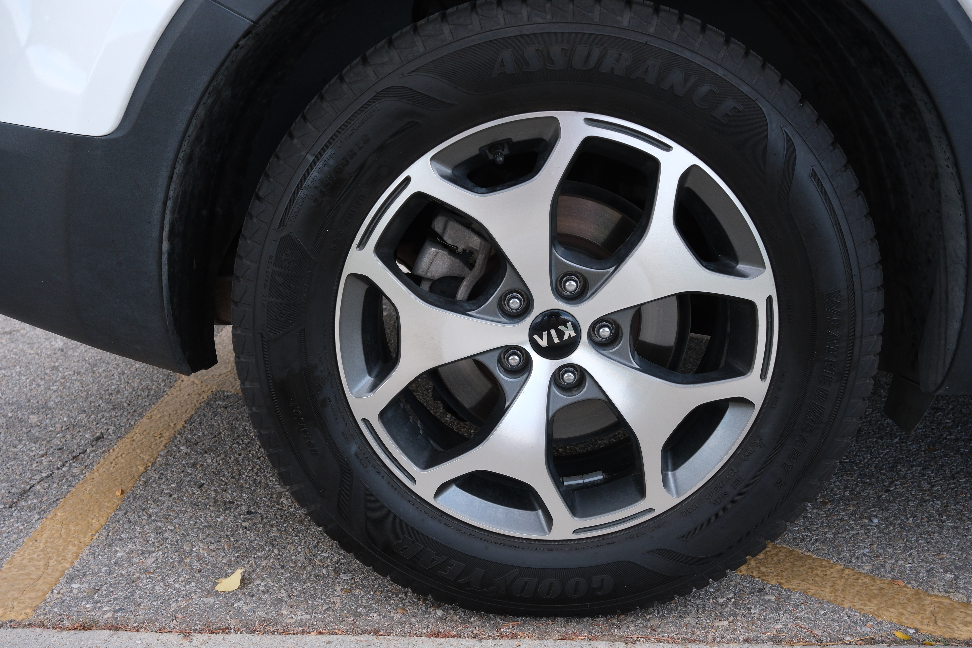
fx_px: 945
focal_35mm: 35
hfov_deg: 54.4
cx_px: 486
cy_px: 324
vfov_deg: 37.9
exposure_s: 1/450
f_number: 5.6
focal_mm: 23
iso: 1000
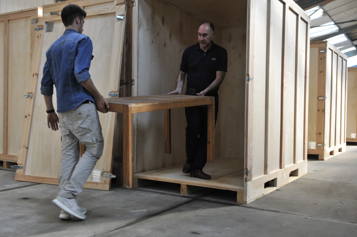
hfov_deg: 50.7
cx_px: 181
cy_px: 118
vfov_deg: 35.0
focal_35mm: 38
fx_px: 376
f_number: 5.6
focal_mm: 24
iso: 400
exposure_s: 1/80
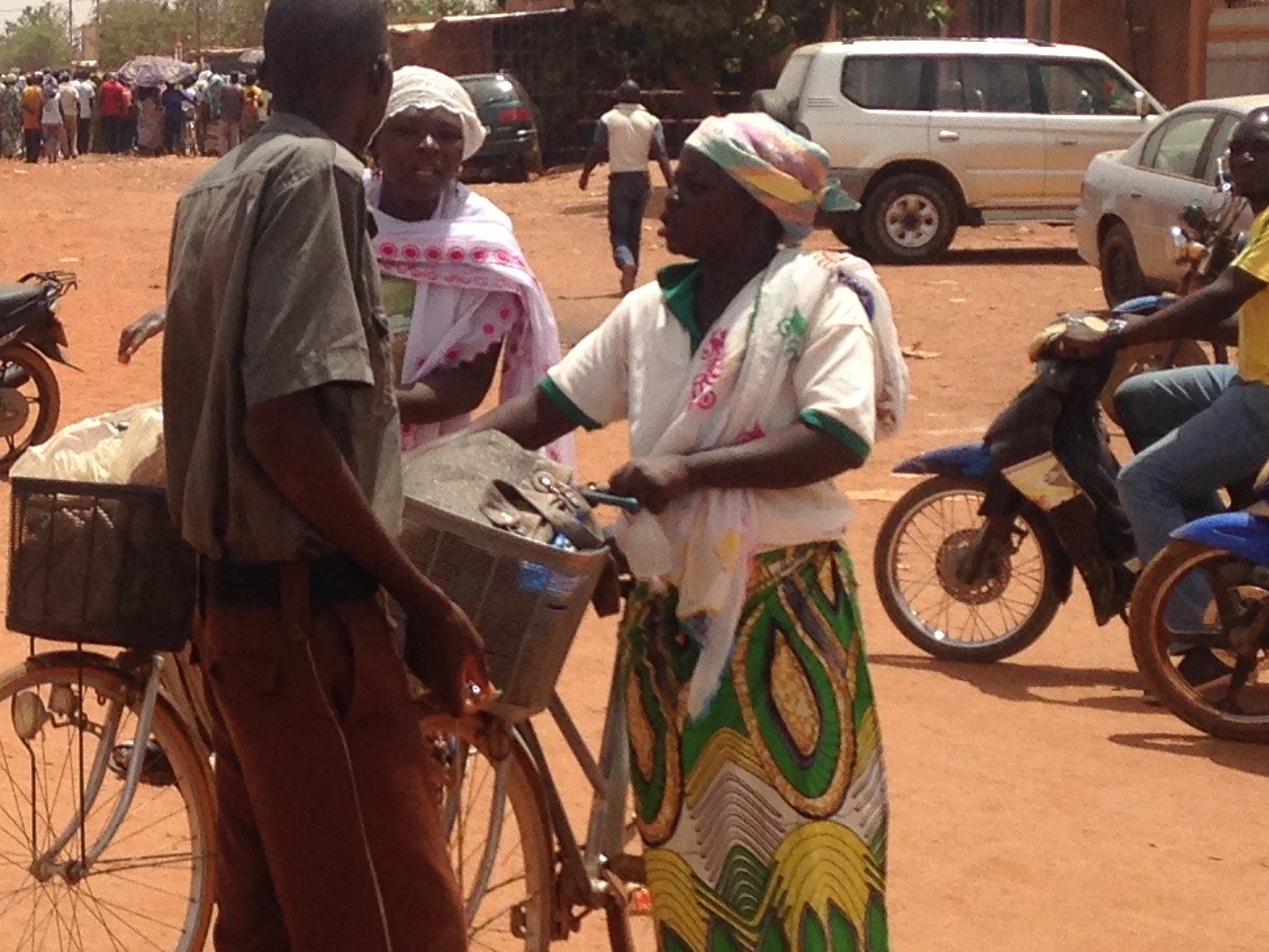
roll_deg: -1.2
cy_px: 433
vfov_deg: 13.3
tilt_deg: -2.5
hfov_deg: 17.6
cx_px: 307
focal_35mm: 111
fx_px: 4070
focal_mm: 4.12
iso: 50
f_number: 2.4
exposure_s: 1/2088
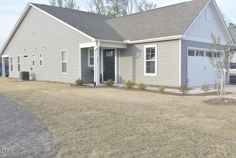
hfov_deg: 53.1
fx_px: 236
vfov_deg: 36.9
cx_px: 118
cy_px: 79
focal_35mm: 36
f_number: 9
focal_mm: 18
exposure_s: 1/250
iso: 800
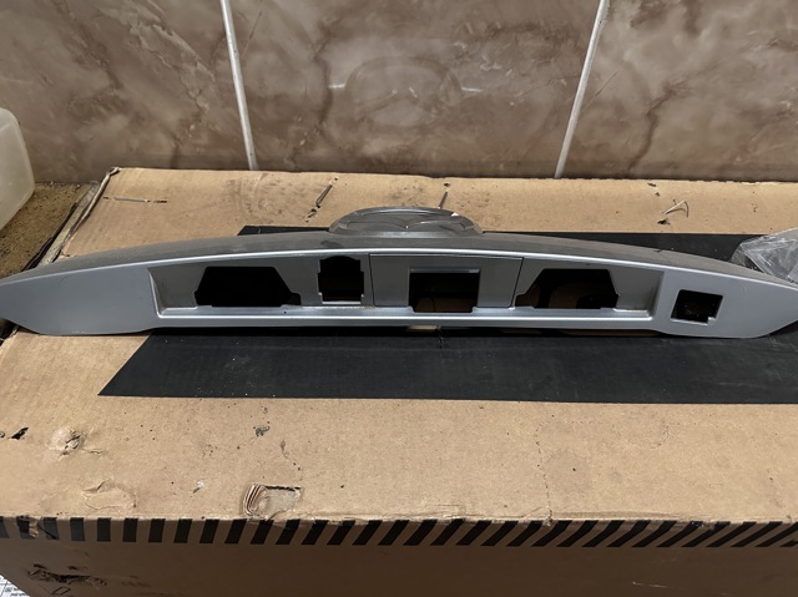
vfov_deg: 56.8
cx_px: 399
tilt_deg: -45.4
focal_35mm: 24
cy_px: 298
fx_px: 553
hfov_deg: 71.6
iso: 800
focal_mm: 6.86
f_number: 1.78
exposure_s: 1/50
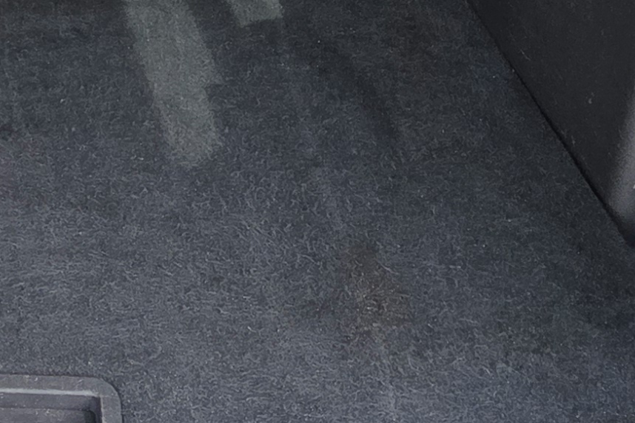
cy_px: -217
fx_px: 1111
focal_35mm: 63
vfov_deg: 18.9
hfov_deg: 29.4
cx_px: -24
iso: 100
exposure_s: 1/719
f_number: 1.9
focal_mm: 2.2
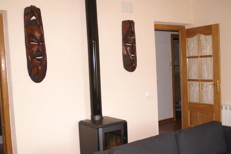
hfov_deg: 46.4
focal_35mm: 42
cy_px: 77
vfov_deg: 31.9
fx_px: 269
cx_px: 116
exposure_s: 1/80
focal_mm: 28
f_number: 4
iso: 400
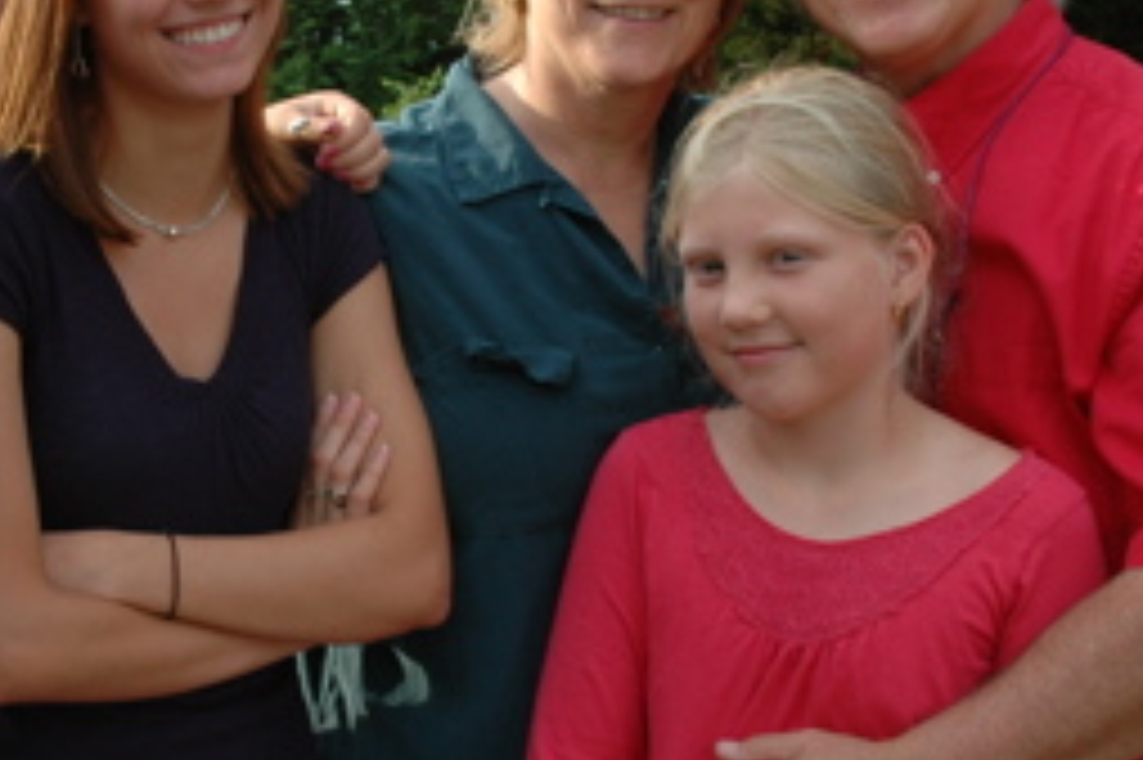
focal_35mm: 83
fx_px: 2633
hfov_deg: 24.3
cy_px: 425
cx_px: 356
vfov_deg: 16.4
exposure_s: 1/160
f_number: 7.1
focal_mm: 22
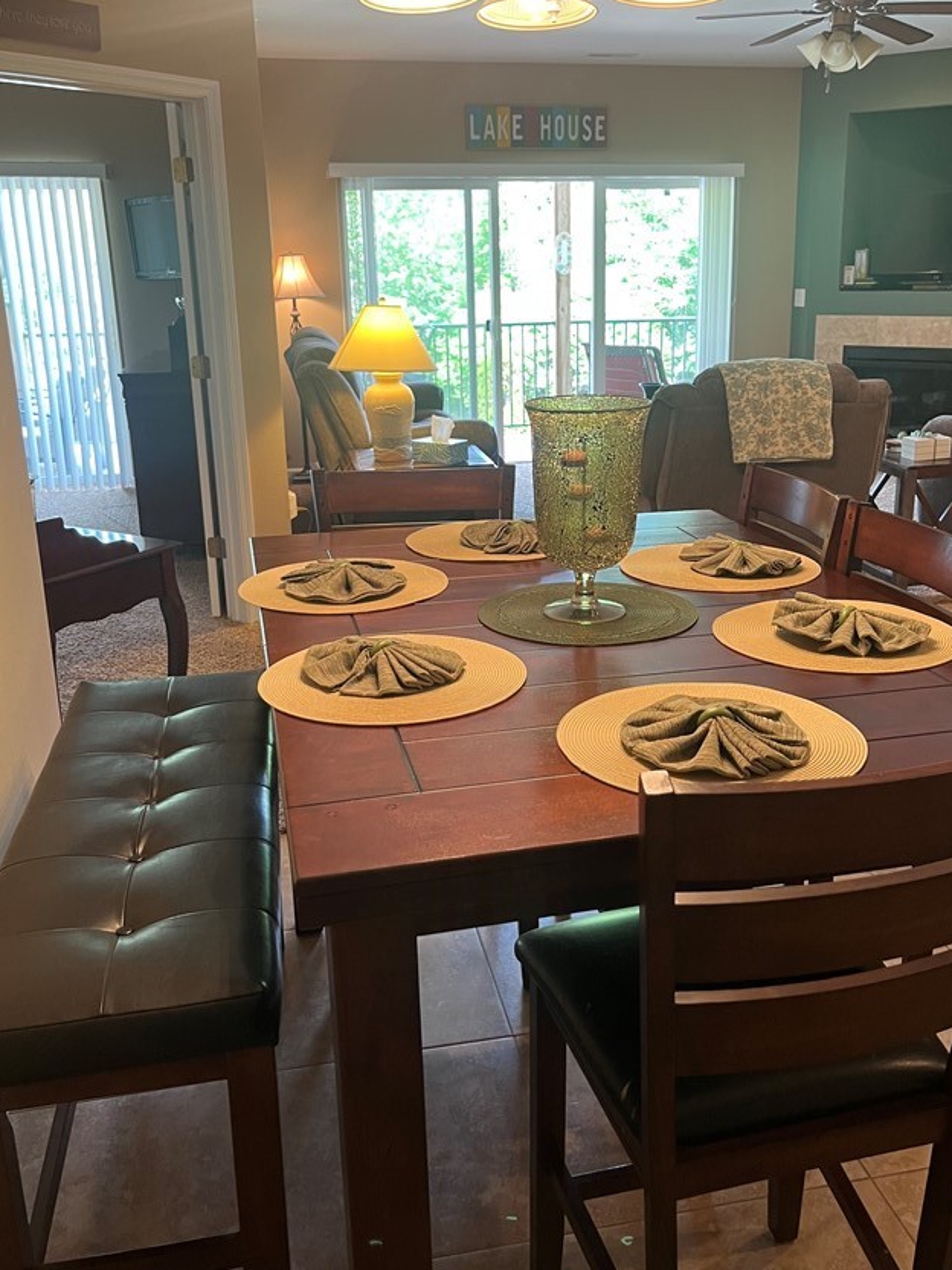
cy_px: 586
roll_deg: +0.7
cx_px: 520
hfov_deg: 44.1
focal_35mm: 32
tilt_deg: -17.7
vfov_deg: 56.8
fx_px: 1173
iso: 80
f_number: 1.6
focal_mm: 5.1
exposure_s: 1/60
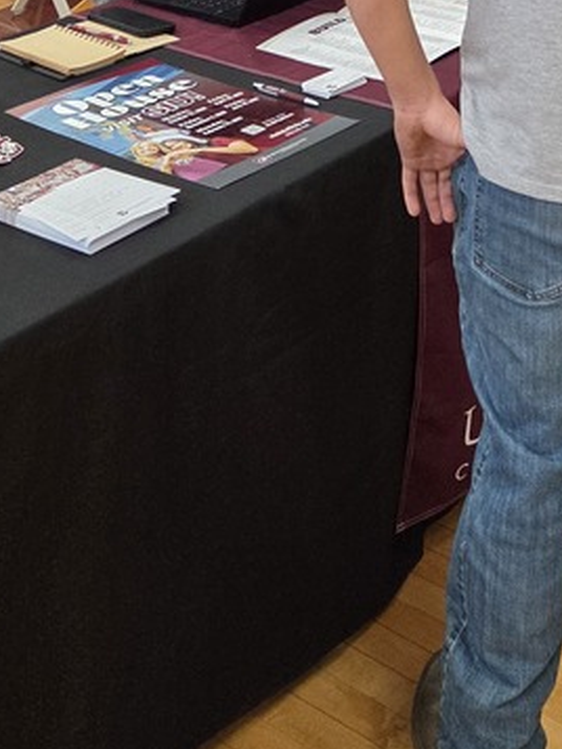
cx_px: 409
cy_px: -277
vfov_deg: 24.7
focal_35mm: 66
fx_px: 1428
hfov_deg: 22.1
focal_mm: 5.4
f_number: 1.8
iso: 320
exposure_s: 1/120
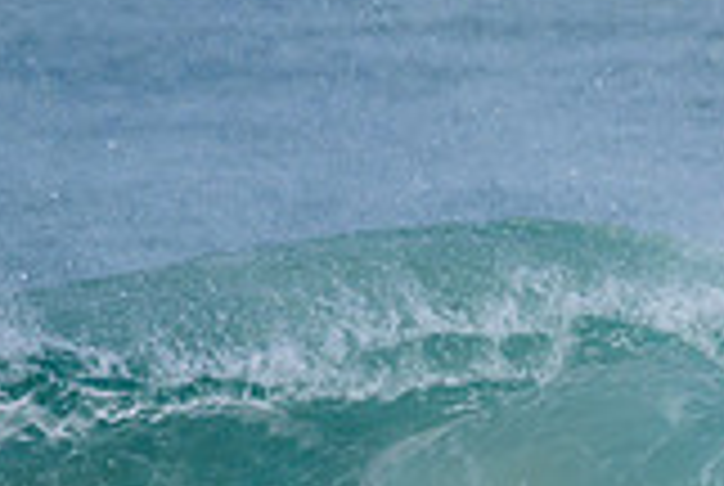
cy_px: 691
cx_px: 908
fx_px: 57966
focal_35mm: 2877
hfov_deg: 0.7
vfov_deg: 0.5
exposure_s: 1/2000
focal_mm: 800
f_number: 11
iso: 560
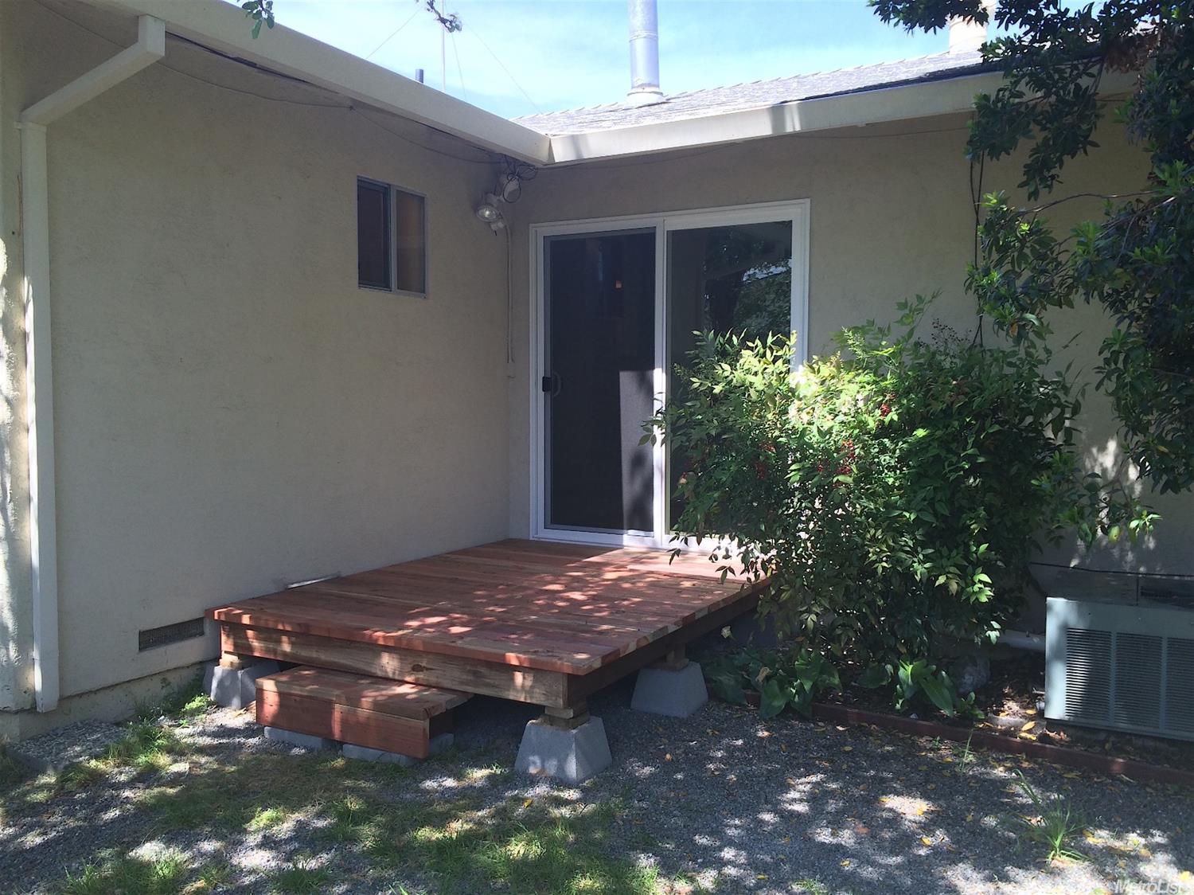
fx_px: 1000
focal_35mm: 29
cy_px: 448
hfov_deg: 61.7
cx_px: 597
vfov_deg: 48.2
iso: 32
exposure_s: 1/313
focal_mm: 4.15
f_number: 2.2
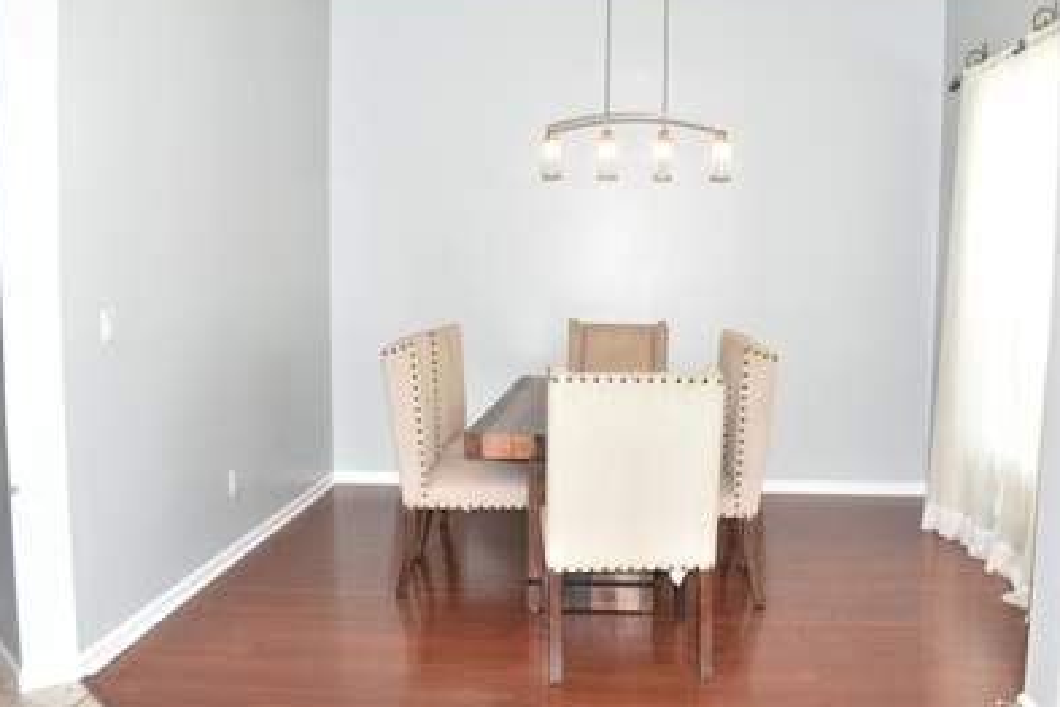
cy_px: 362
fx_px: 972
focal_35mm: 33
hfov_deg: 57.1
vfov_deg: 40.0
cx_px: 593
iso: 1000
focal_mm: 18
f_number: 6.3
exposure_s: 1/60
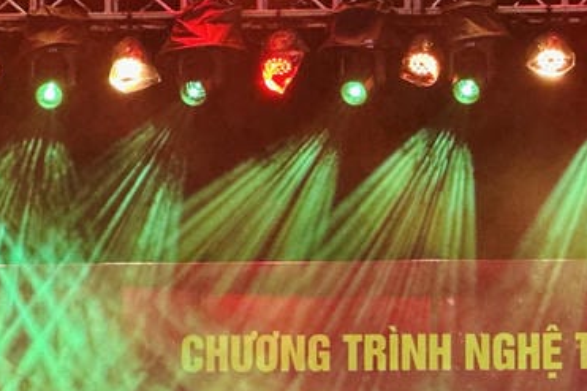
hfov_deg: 9.5
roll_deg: -0.1
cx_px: 342
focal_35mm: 216
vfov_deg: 6.3
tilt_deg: +6.8
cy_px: 380
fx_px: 3520
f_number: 2.8
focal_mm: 9
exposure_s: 1/33
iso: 160
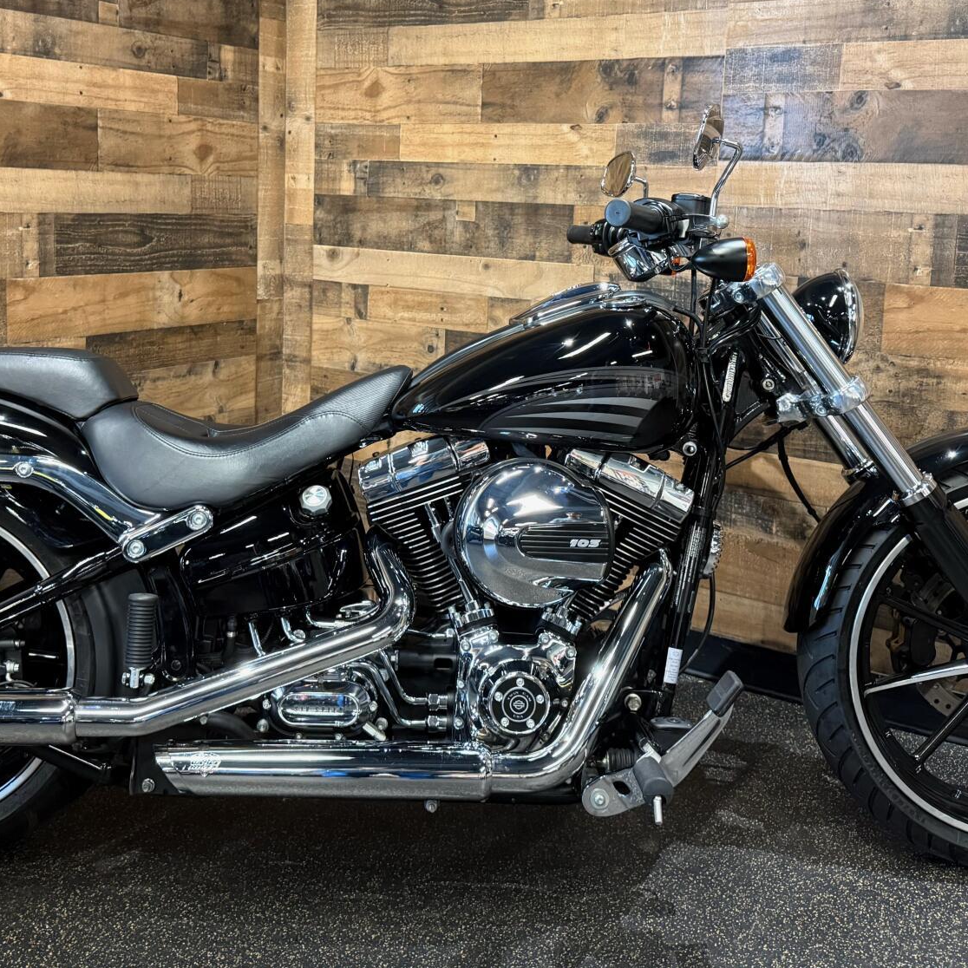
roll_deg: -1.9
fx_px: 1202
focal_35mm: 38
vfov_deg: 43.3
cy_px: 324
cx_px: 449
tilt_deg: -6.7
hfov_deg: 43.8
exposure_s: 1/60
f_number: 1.78
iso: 500
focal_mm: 6.76
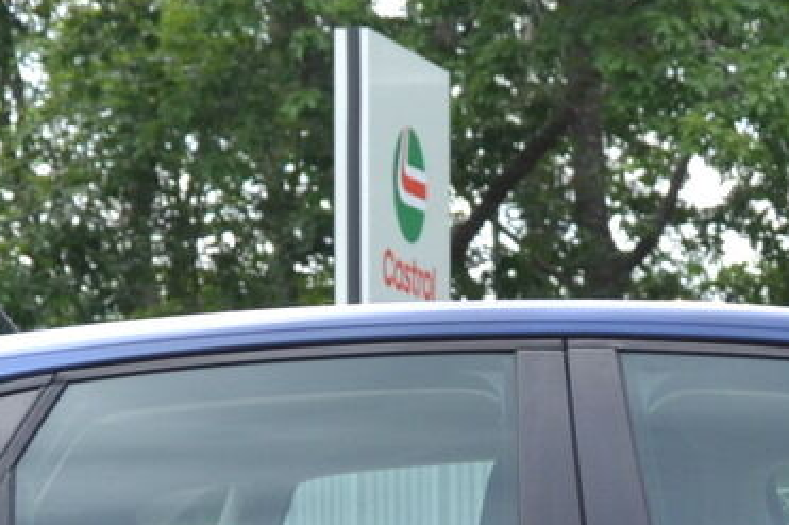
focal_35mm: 202
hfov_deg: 10.0
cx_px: 919
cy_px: 874
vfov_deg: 6.7
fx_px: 4425
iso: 100
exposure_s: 1/160
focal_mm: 26
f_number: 6.3
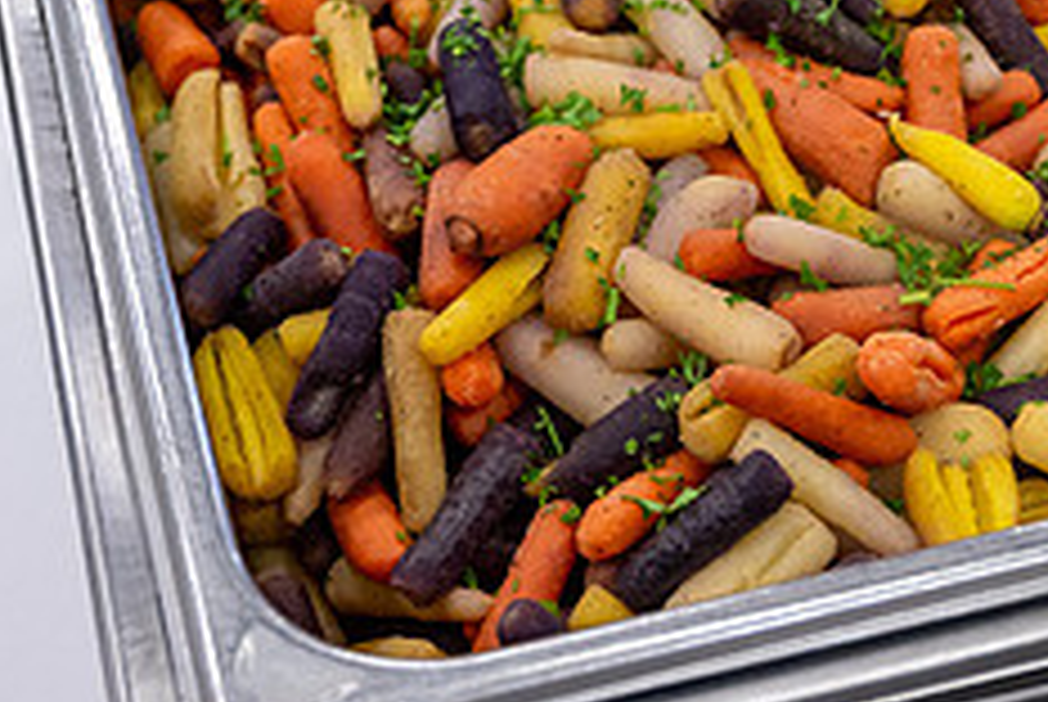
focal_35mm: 92
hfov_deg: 22.1
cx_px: 598
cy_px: 11
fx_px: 2682
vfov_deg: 14.7
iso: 1250
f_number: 4
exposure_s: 1/100
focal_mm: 37
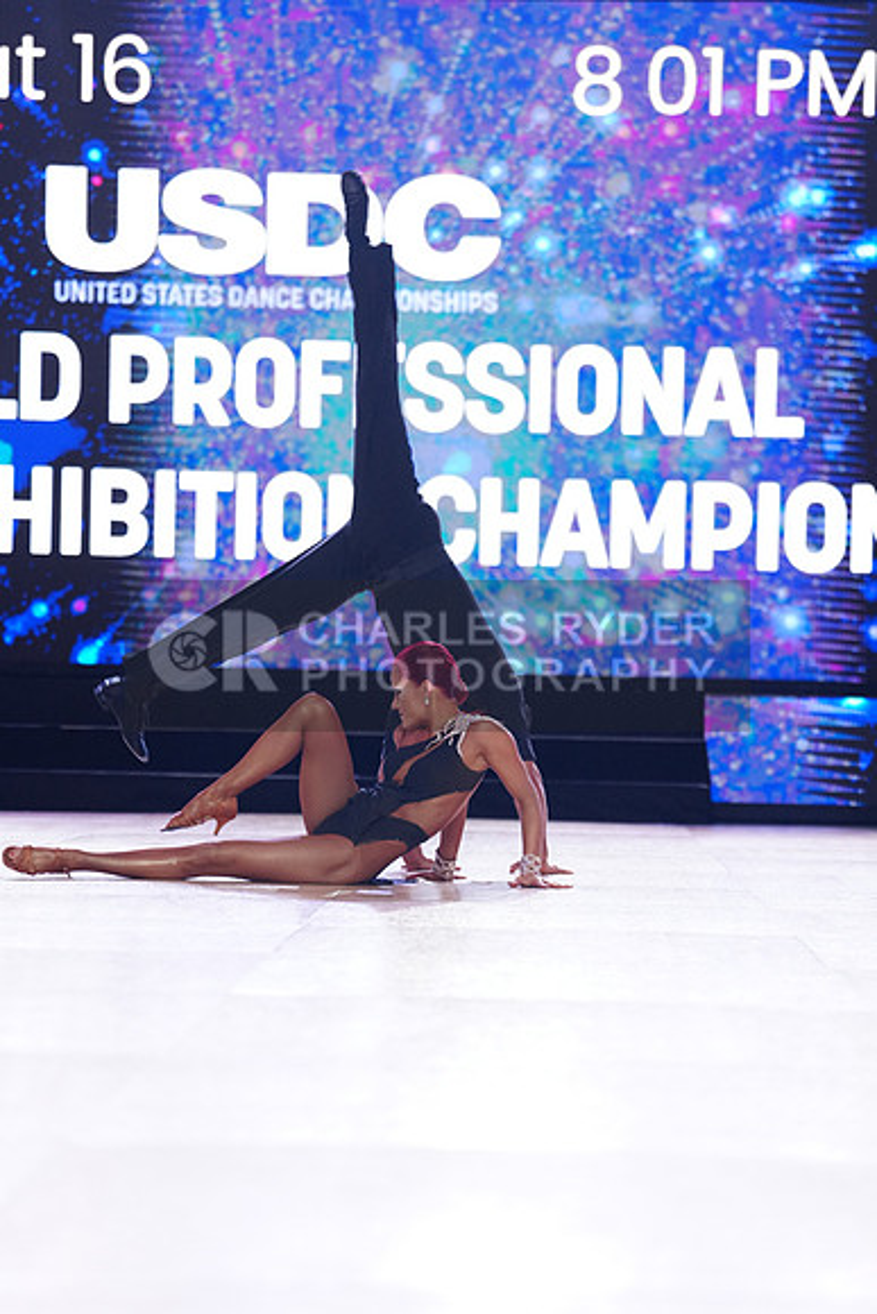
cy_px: 657
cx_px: 438
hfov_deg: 12.7
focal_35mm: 108
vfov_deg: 18.9
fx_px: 3944
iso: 2000
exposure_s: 1/400
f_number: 2.8
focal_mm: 108
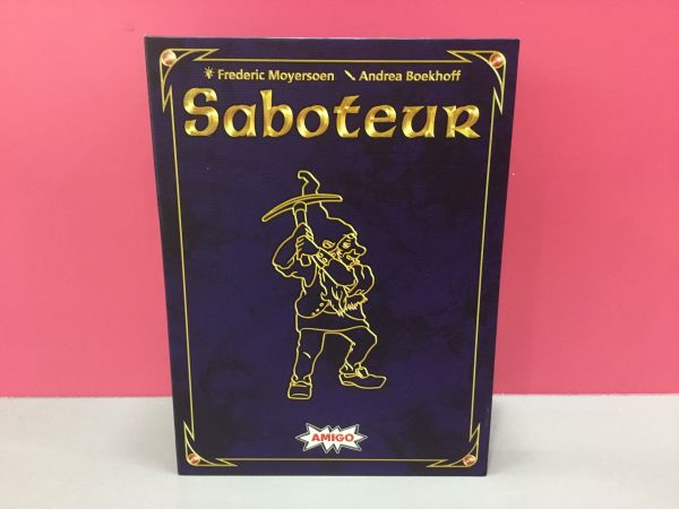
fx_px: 608
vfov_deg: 45.4
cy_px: 254
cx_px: 340
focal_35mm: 31
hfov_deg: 58.4
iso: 200
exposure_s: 1/17
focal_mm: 3.3
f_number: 2.4
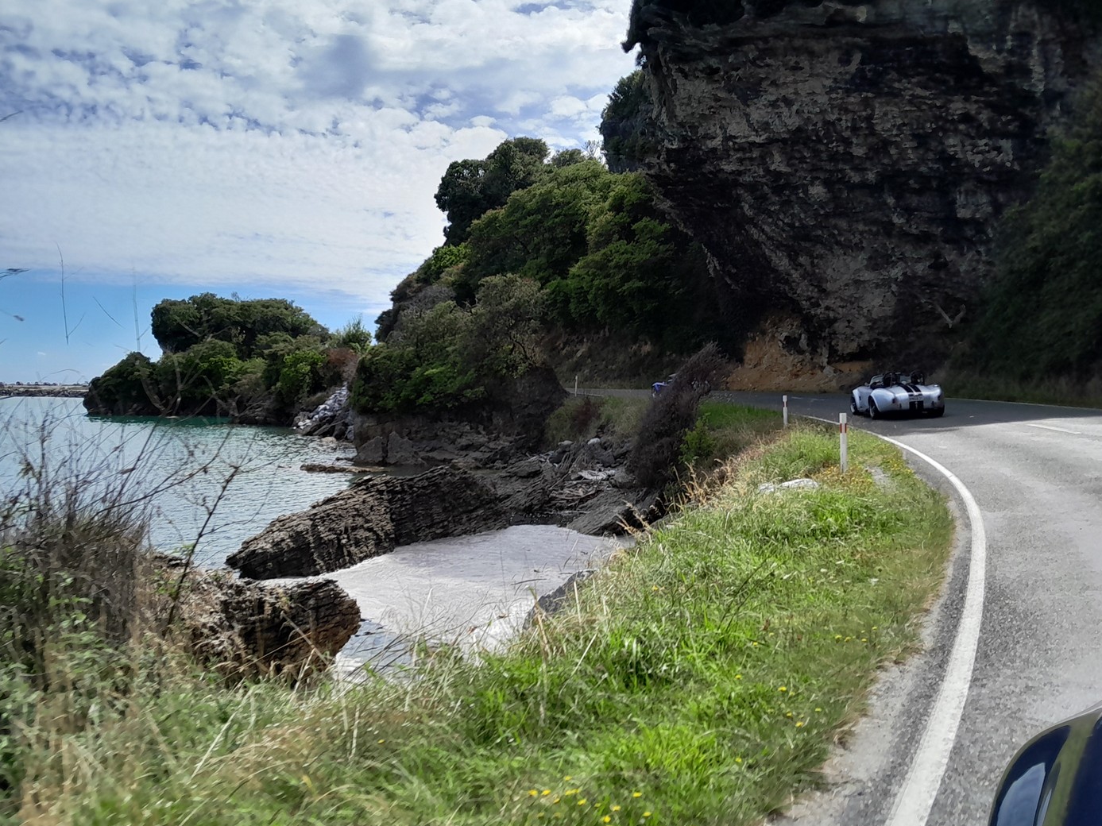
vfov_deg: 46.7
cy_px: 361
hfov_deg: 59.9
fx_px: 955
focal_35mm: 30
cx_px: 502
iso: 40
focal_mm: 3.98
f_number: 1.8
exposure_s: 1/649
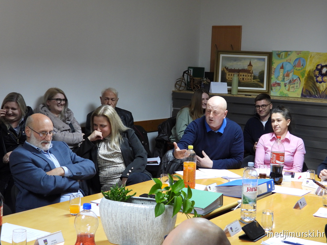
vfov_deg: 24.4
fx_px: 567
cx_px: 164
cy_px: 122
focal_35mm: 60
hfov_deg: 32.2
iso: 400
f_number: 3.5
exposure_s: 1/20
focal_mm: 10.7
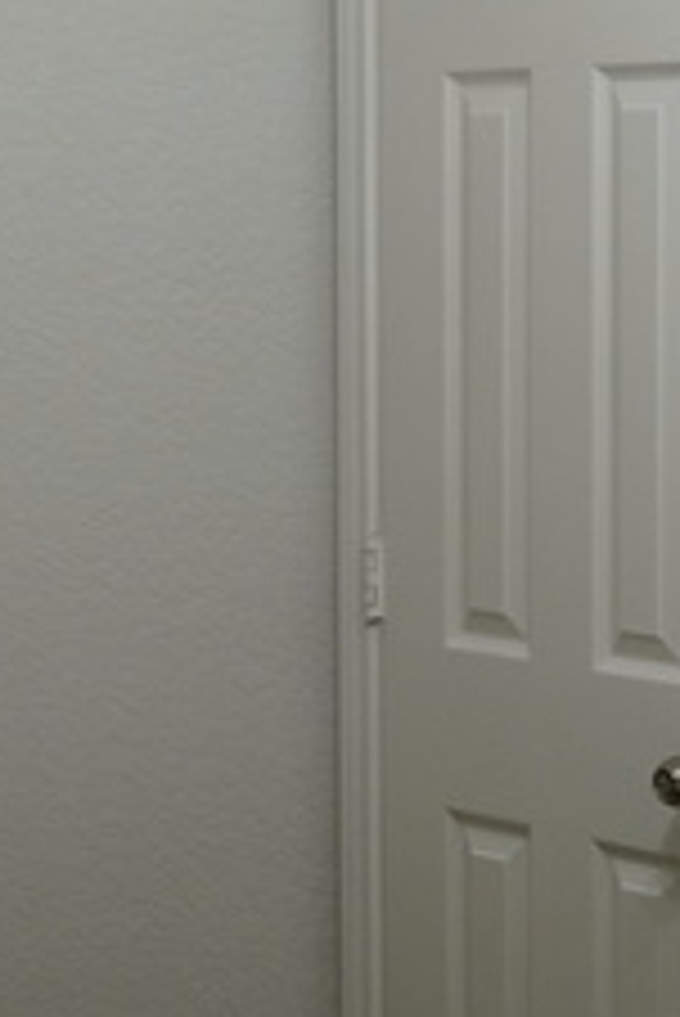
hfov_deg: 11.3
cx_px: 790
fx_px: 3366
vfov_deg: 17.1
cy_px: 680
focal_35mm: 119
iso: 1000
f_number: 2.8
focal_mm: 28
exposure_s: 1/640
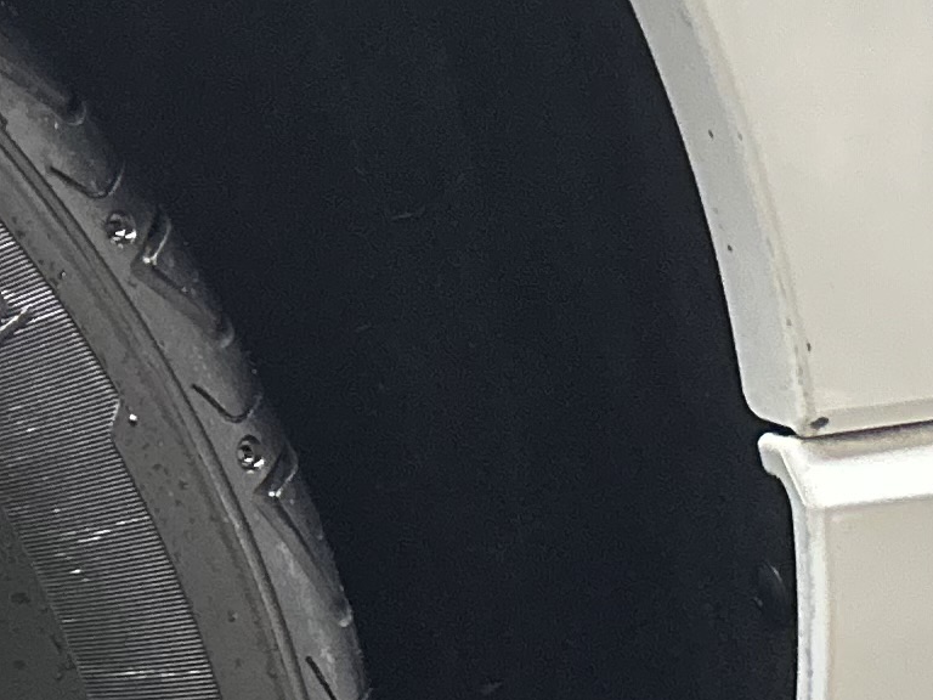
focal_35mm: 126
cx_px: -1508
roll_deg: +0.7
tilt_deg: -17.0
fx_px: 3396
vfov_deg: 11.3
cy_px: 1038
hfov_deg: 11.8
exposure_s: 1/50
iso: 640
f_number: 1.78
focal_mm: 6.86
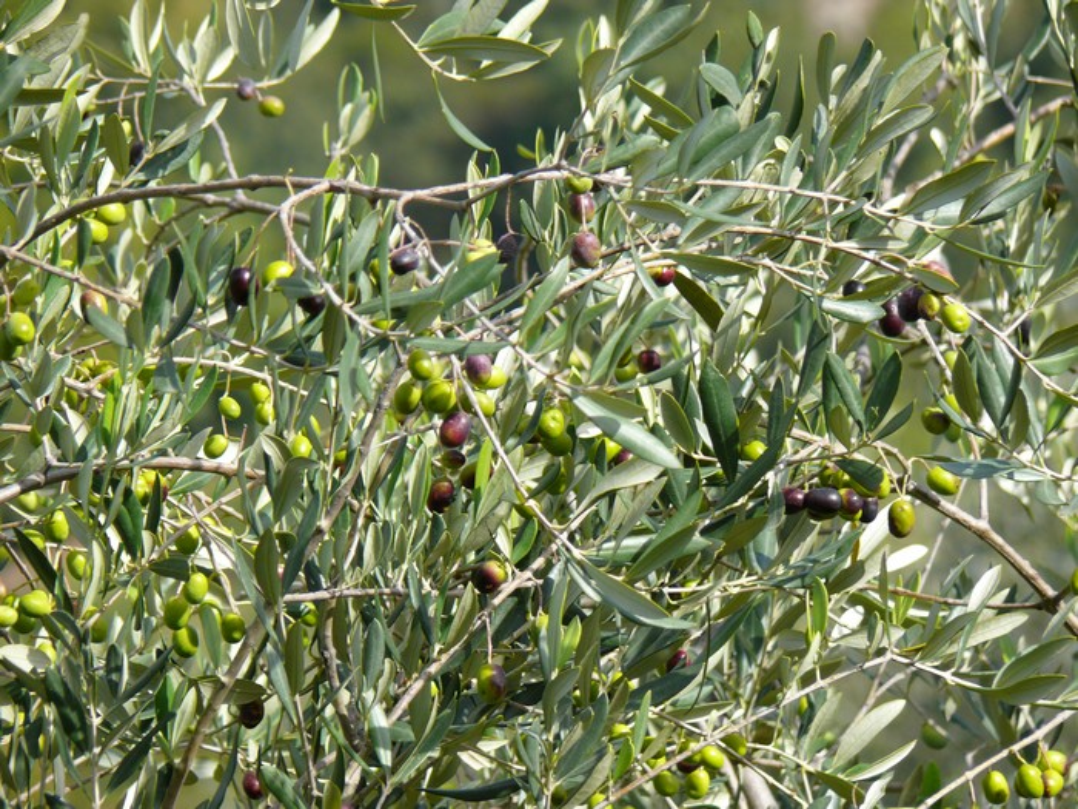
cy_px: 404
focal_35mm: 420
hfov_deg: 4.7
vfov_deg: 3.5
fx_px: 13080
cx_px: 539
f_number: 5.6
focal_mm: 88.8
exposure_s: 1/250
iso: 100
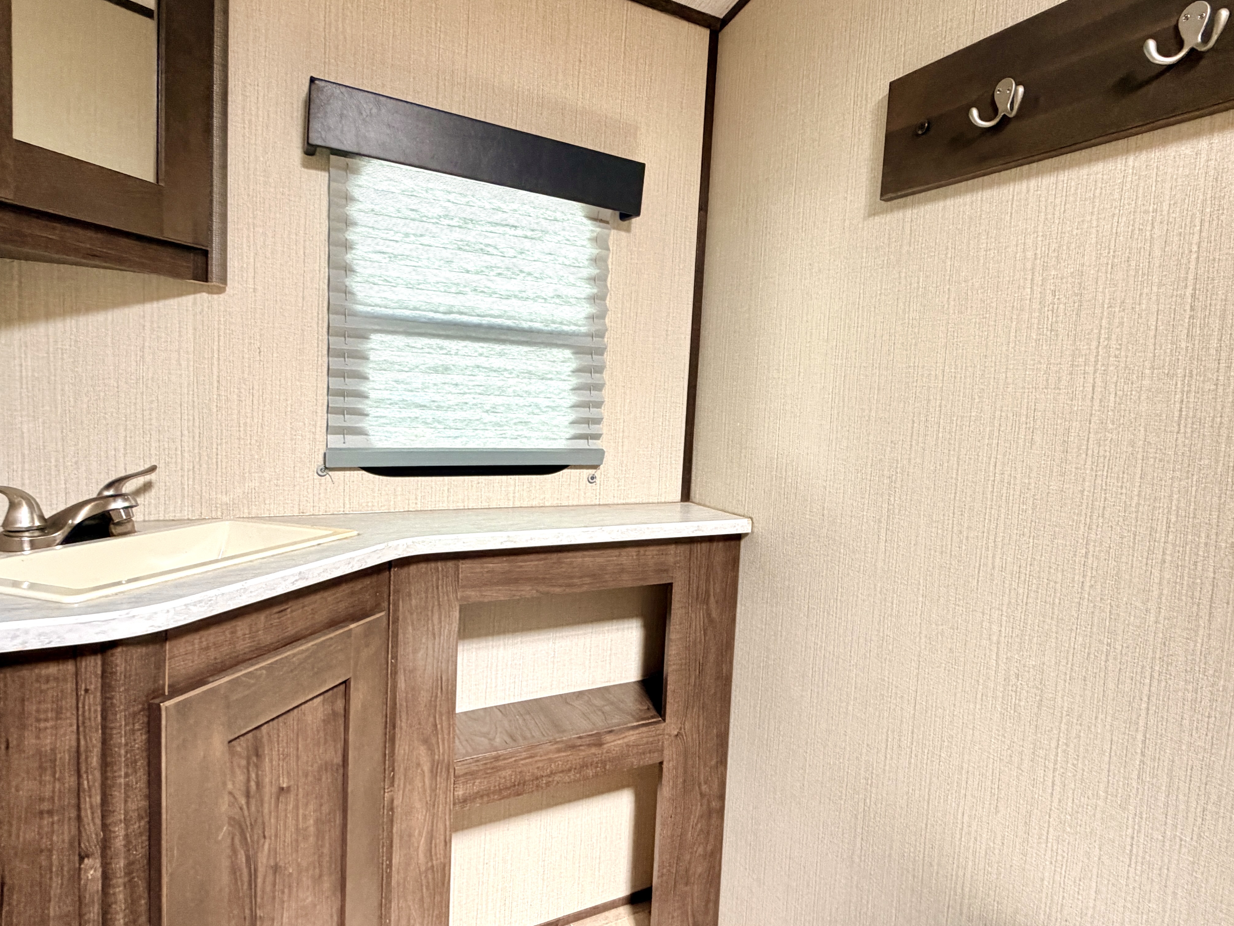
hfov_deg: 81.4
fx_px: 713
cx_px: 693
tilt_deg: -3.9
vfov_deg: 66.0
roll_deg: -1.3
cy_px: 454
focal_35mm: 20
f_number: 2.2
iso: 250
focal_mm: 2.22
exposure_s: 1/121
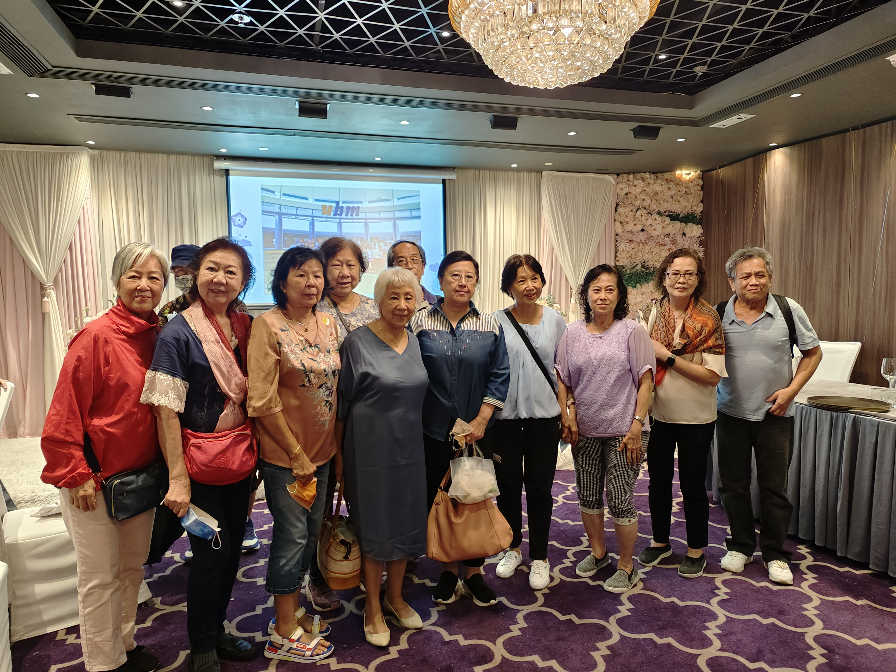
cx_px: 448
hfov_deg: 73.9
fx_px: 595
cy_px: 336
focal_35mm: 23
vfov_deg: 58.9
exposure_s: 1/100
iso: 2037
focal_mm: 6.51
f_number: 1.57
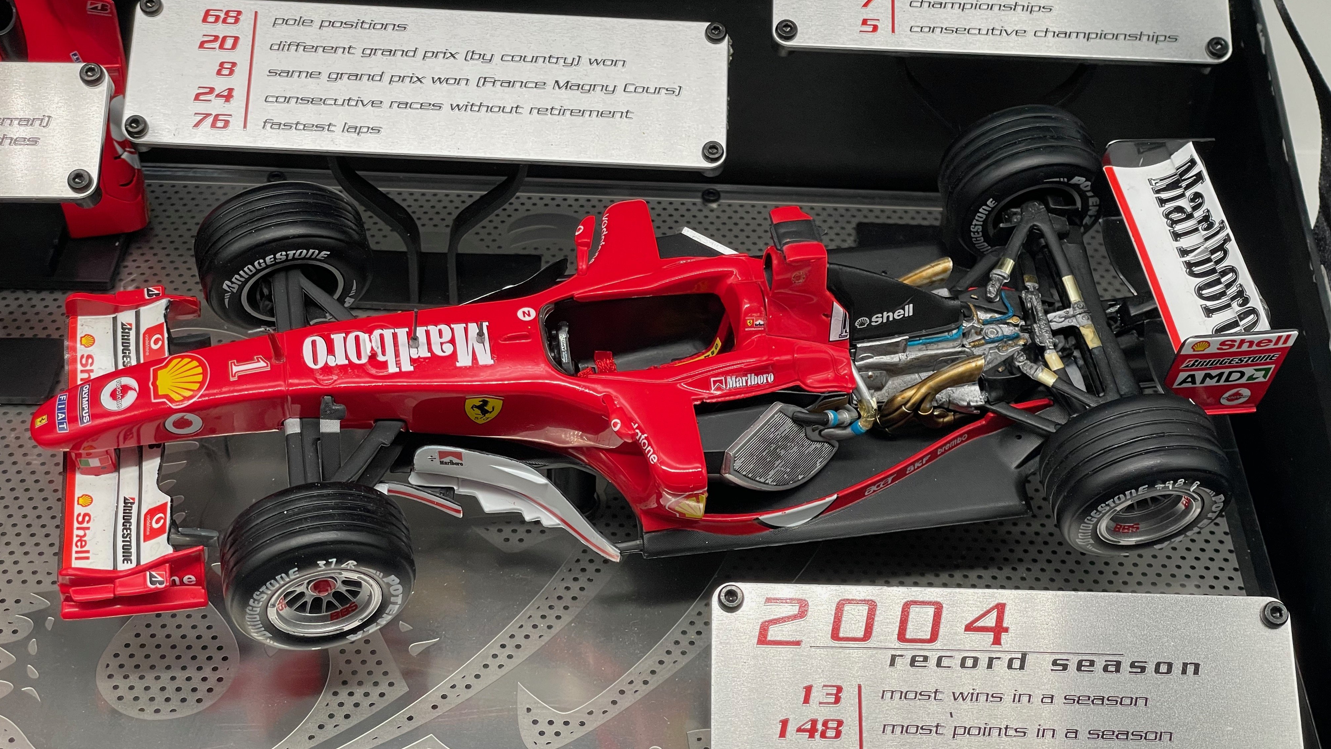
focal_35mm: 57
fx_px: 2012
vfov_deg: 21.1
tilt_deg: -39.1
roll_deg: -3.0
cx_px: 668
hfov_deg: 36.6
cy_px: 351
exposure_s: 1/99
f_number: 2
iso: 80
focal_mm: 6
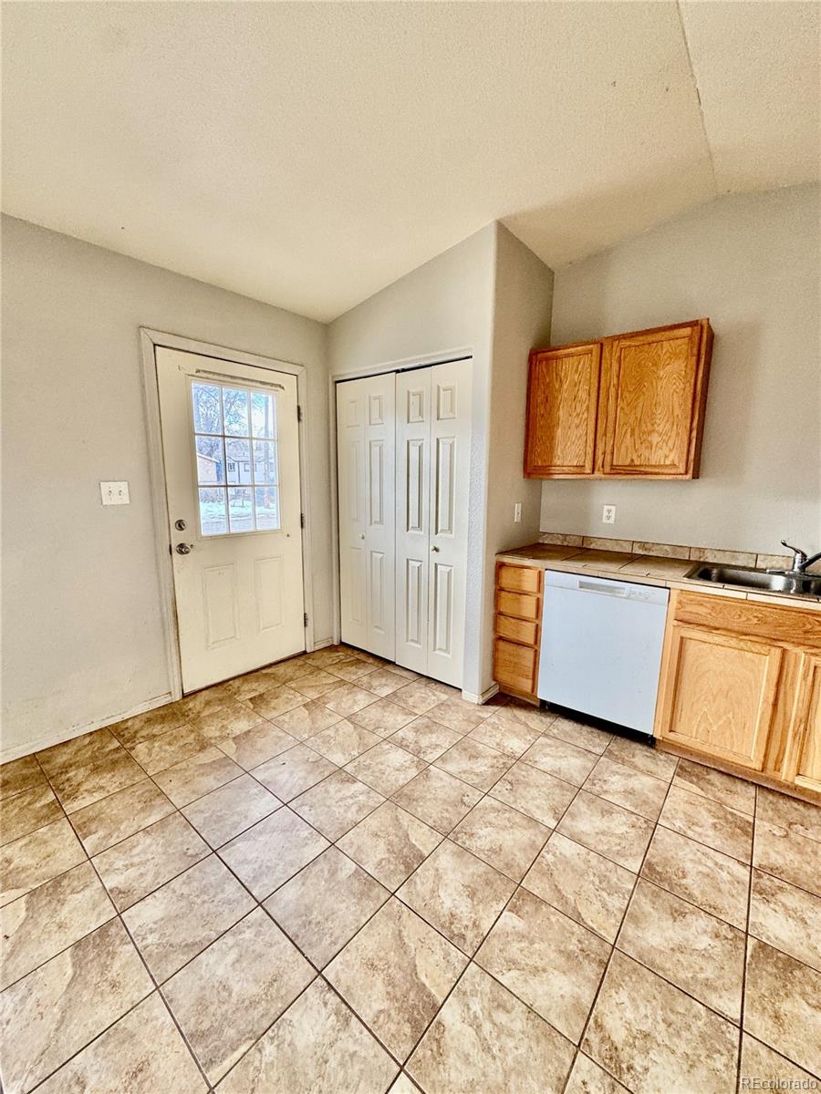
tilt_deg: -7.9
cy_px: 547
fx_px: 443
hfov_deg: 85.7
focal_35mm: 14
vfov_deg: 102.1
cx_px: 410
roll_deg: -0.2
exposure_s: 1/99
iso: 125
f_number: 2.2
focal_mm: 2.22
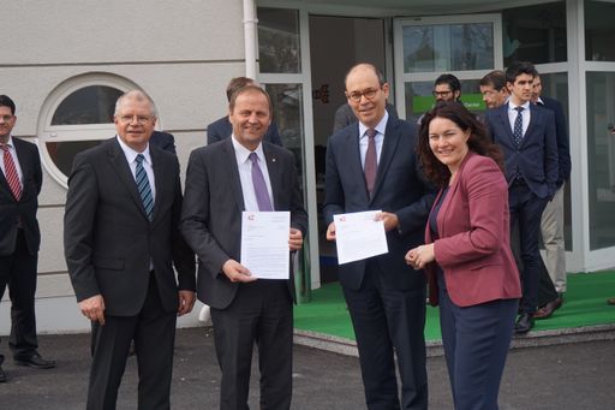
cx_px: 308
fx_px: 973
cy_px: 205
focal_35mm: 57
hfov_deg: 35.1
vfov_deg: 23.8
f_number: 6.3
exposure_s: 1/250
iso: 100
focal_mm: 38
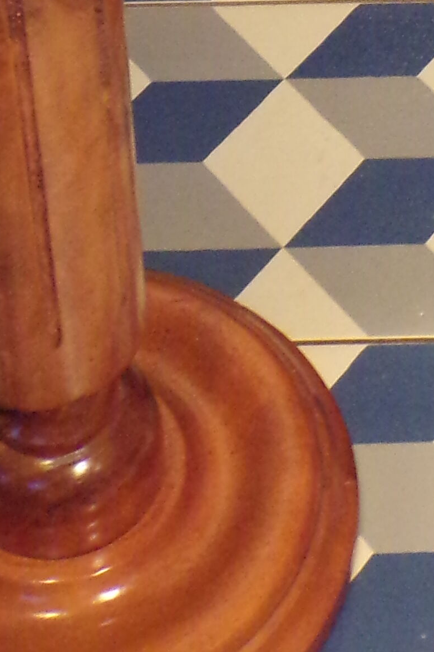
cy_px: -364
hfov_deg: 10.4
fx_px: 2370
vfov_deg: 14.5
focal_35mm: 131
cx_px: 397
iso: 489
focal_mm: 5.8
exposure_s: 1/17
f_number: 3.2
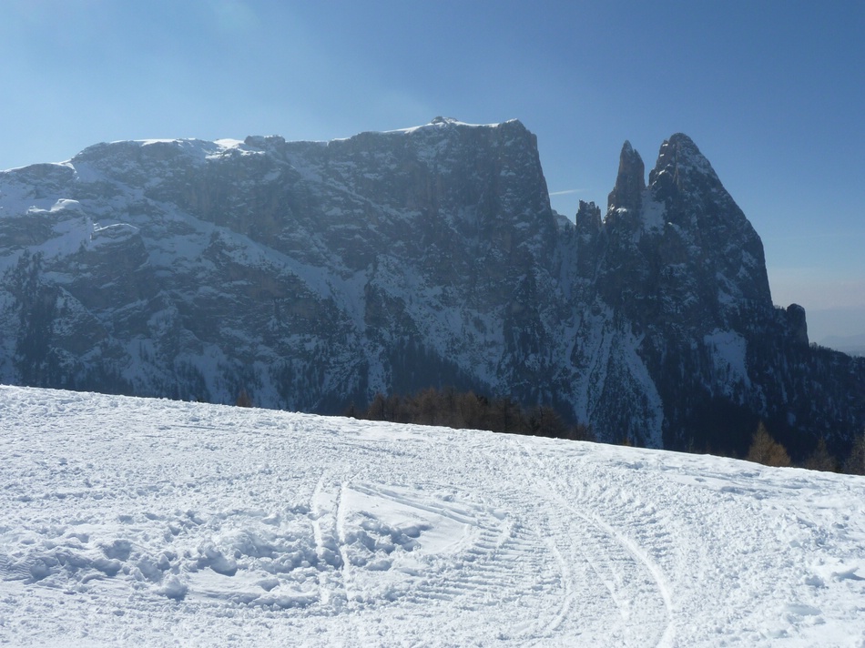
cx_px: 432
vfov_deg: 44.1
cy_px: 324
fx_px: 799
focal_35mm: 32
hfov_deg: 56.8
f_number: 8
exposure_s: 1/640
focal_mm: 5.3
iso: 100
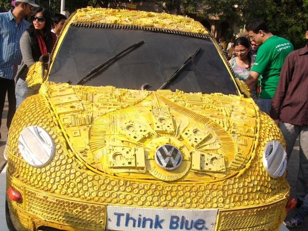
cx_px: 145
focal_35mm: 42
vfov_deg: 34.3
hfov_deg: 44.8
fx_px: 374
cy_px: 127
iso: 80
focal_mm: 5.7
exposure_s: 1/219
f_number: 5.5
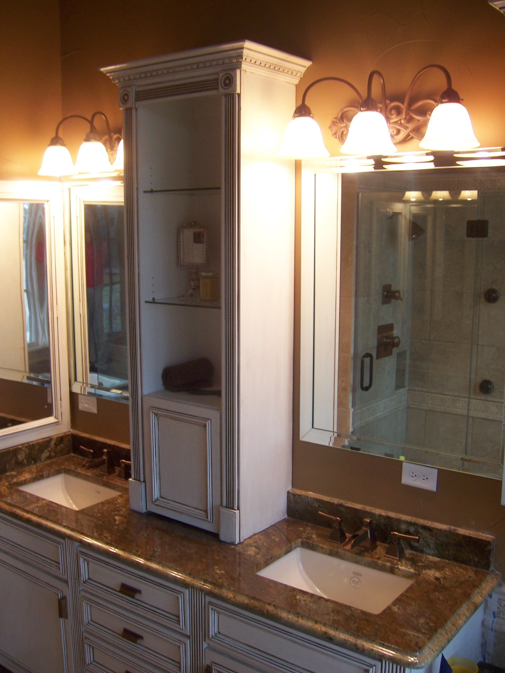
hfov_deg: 39.7
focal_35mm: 36
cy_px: 336
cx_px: 252
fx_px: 700
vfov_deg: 51.4
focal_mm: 6.2
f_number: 2.8
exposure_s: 1/30
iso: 125
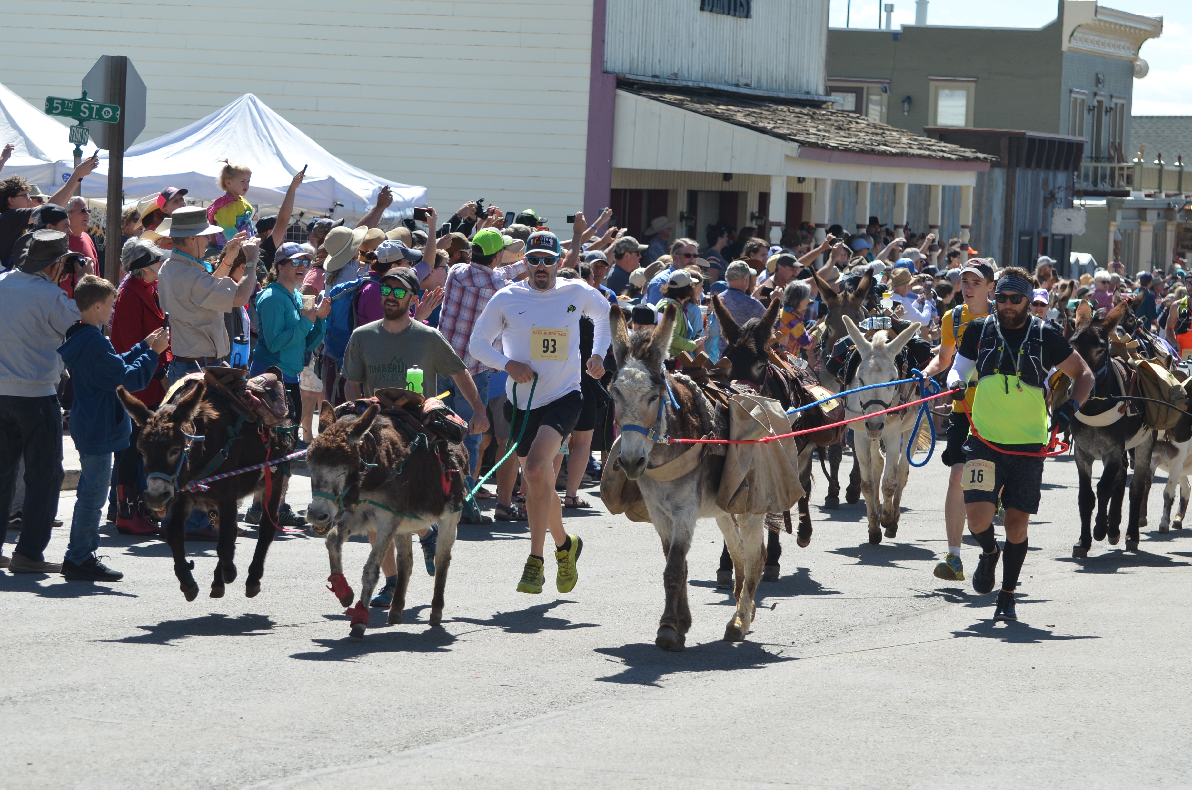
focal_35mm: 138
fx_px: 4560
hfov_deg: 14.9
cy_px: 395
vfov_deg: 9.9
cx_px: 596
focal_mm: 92
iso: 400
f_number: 5.6
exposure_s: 1/1600
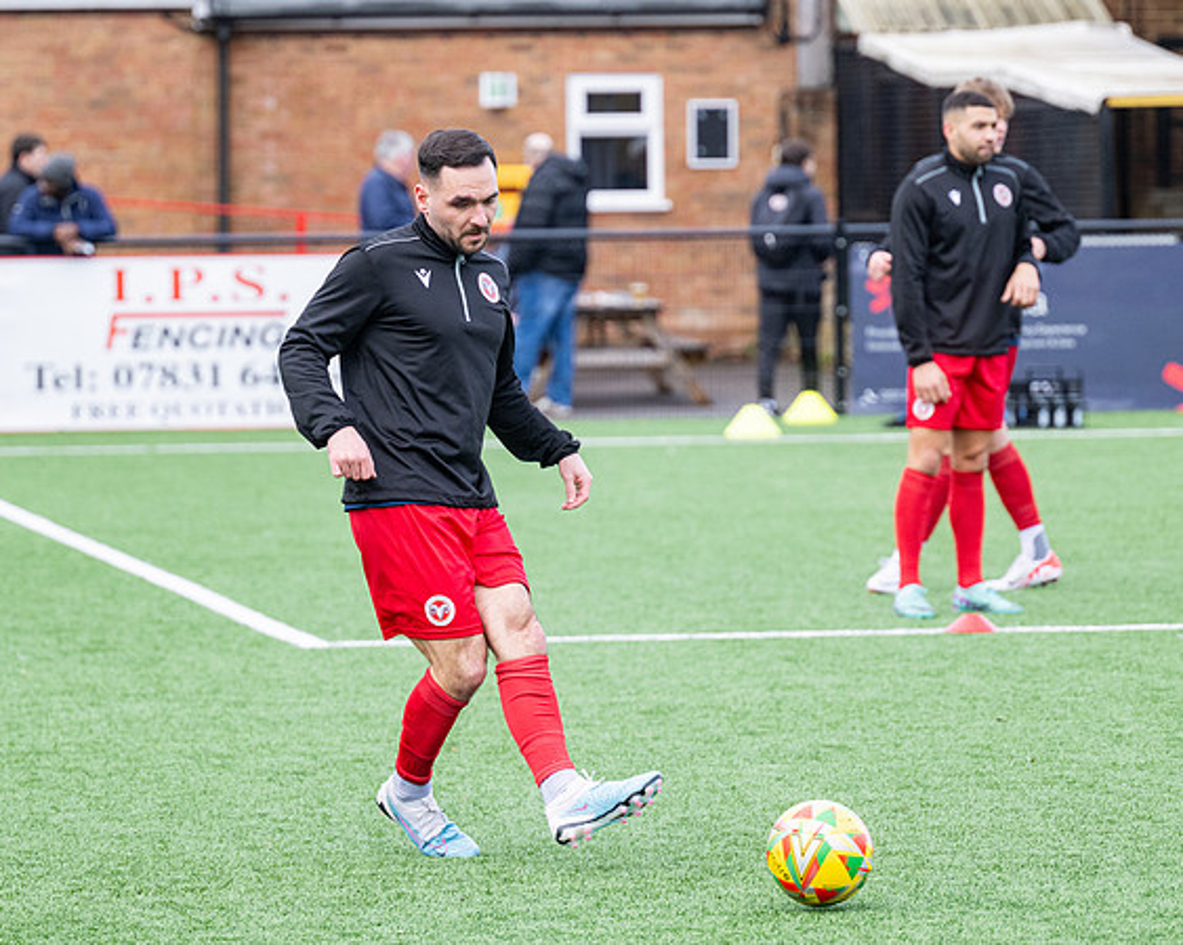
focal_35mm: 219
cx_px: 508
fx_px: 7666
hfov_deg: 8.8
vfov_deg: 7.1
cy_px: 533
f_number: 4
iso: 800
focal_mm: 155
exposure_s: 1/1250
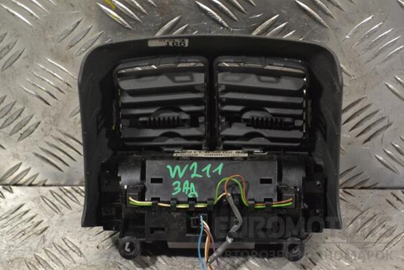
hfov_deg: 27.7
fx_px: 819
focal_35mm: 73
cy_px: 136
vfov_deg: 18.7
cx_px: 202
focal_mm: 48
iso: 3200
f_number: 8
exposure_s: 1/250
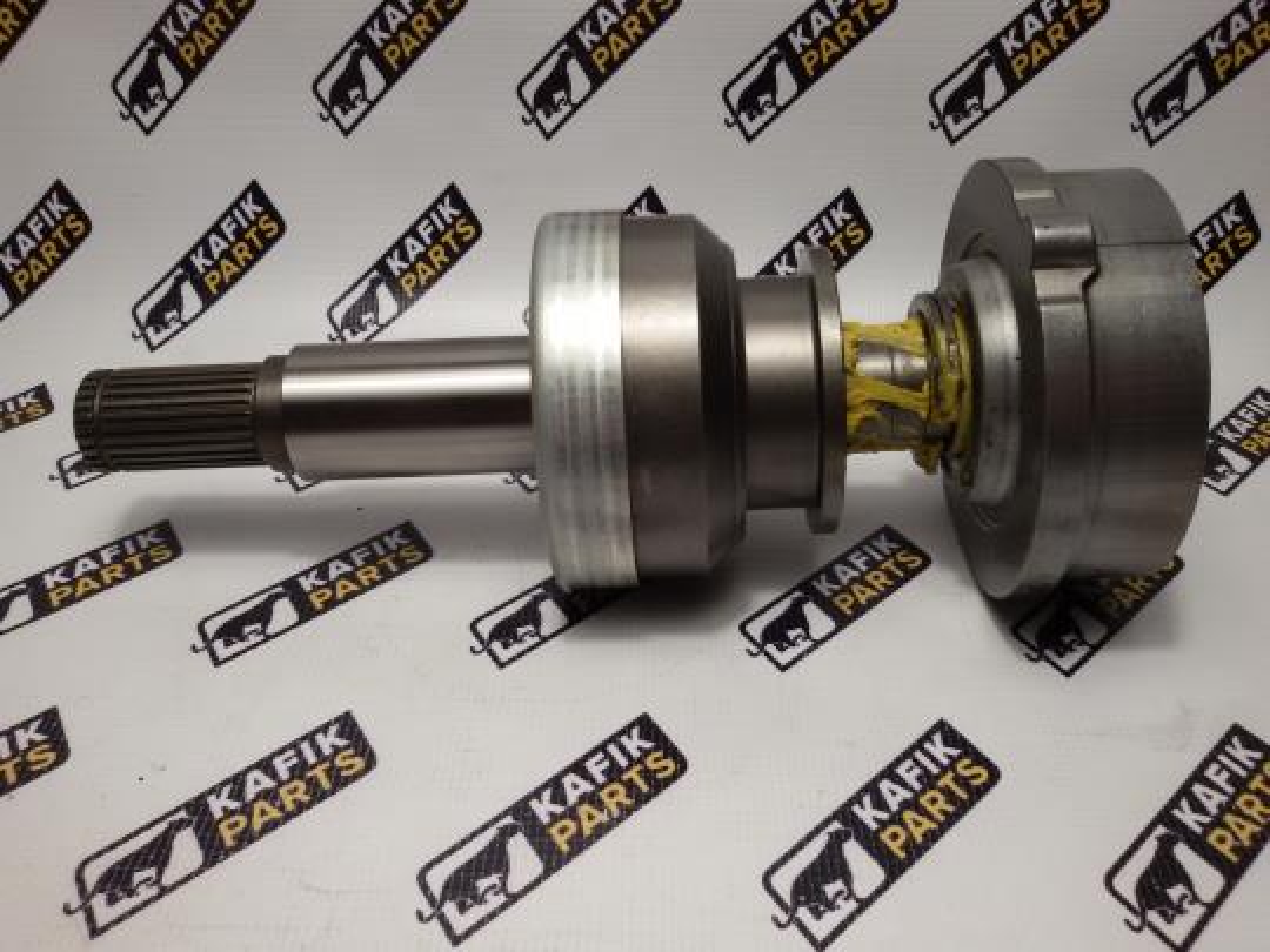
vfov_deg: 45.4
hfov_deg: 58.4
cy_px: 476
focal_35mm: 31
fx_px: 1137
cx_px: 635
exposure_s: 1/50
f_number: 2.4
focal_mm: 2.93
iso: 50
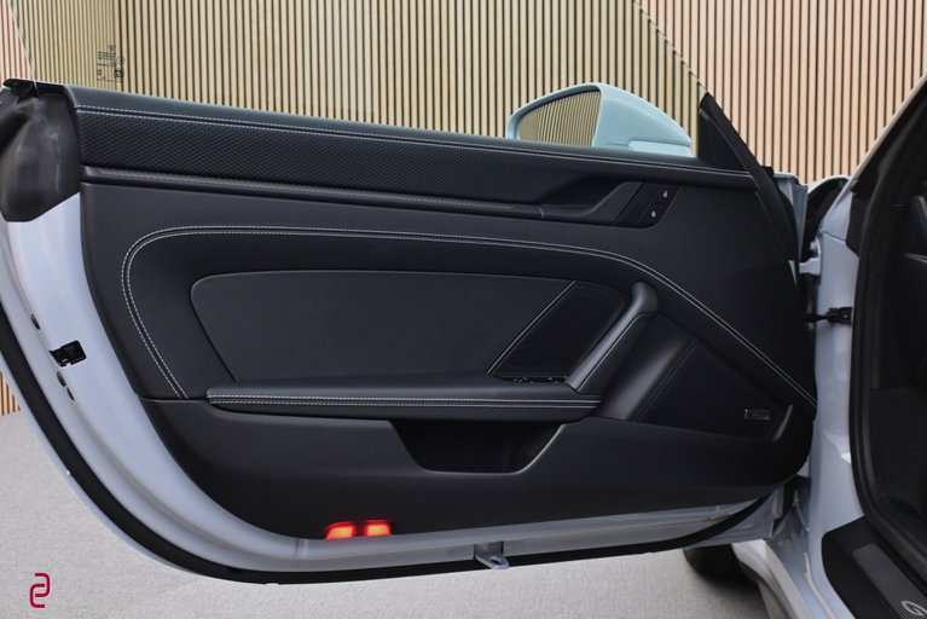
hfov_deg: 52.2
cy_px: 310
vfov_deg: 36.2
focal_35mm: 37
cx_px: 464
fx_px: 947
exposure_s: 1/40
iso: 1400
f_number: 4.2
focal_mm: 24.5
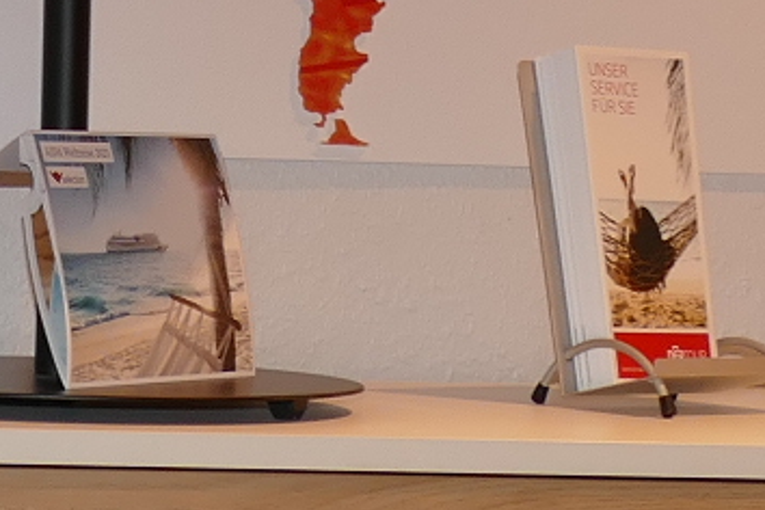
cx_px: -73
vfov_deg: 7.1
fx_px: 4101
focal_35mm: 193
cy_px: -35
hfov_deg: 10.5
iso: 160
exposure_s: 1/60
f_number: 2.8
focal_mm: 9.12
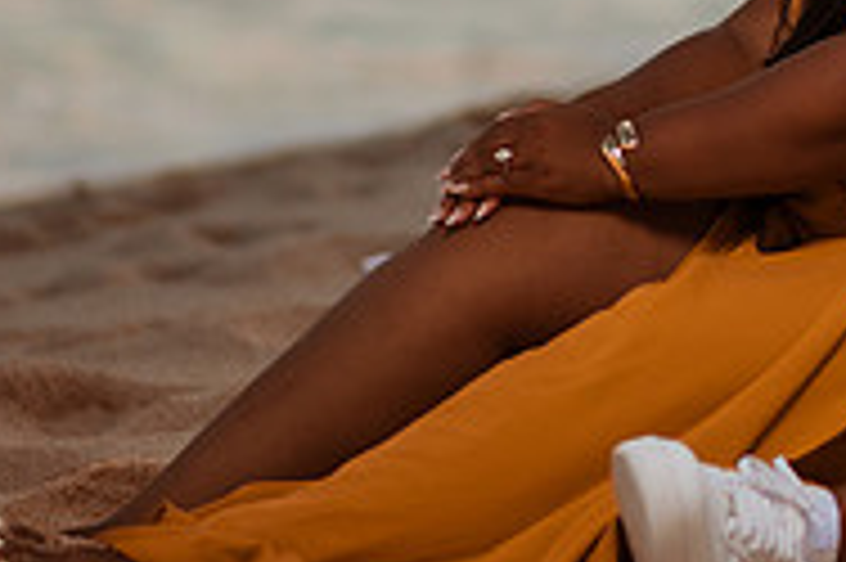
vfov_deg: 7.6
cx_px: 846
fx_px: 4203
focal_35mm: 179
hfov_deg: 11.4
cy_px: -65
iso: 100
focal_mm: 58
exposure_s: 1/4000
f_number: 1.4
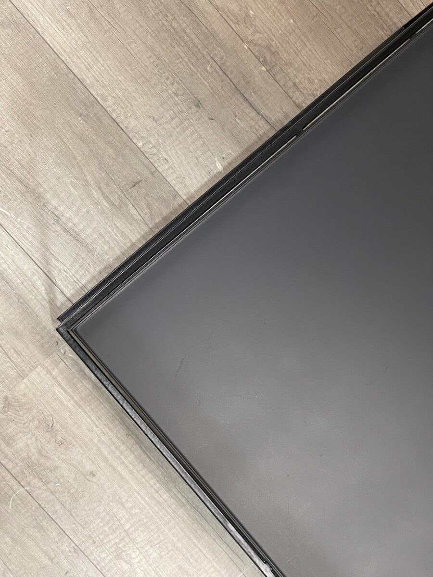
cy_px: 288
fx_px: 1067
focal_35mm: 64
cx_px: 216
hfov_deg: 22.9
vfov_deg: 30.3
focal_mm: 7.5
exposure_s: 1/50
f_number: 2.2
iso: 320
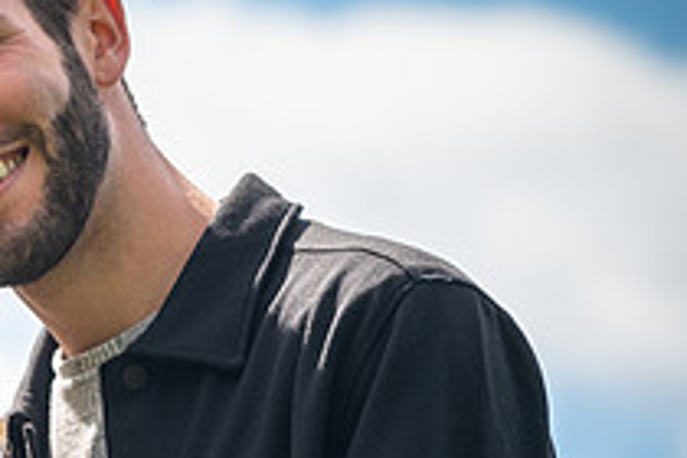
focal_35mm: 552
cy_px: 451
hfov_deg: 3.7
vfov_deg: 2.5
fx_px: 10533
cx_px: -229
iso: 100
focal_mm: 200
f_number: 6.3
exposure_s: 1/320
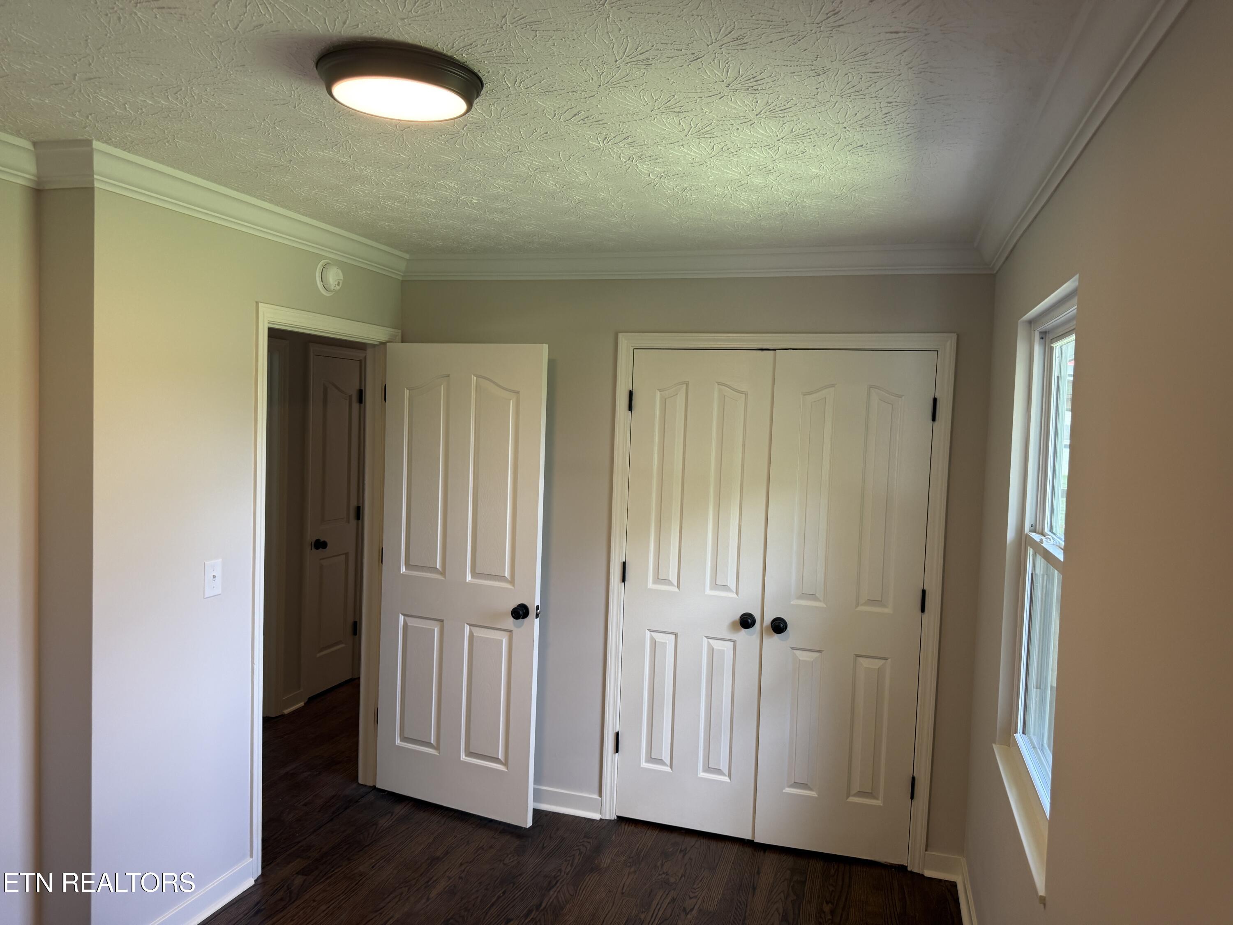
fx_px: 855
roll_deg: -2.3
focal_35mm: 24
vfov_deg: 56.8
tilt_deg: -2.5
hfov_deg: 71.6
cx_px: 616
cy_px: 462
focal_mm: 6.76
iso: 125
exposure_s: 1/120
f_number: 1.78
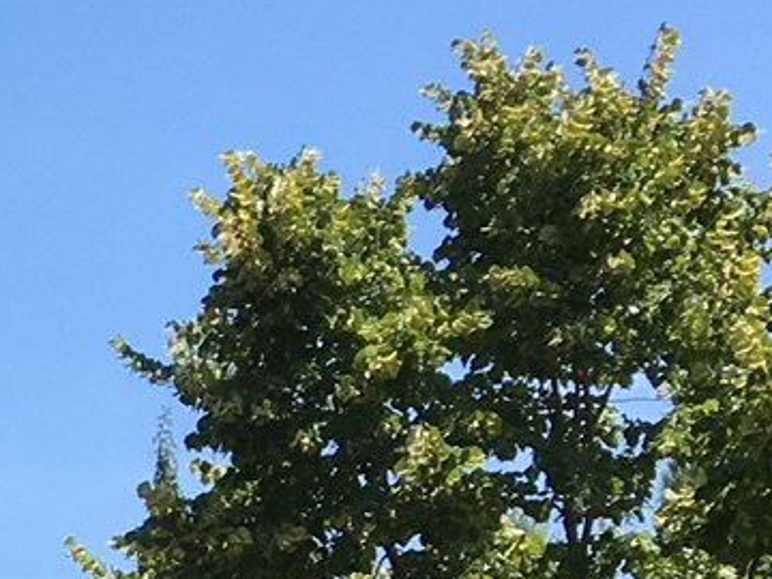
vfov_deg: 8.9
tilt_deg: +12.5
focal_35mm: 165
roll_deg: +3.5
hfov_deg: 10.3
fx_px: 3680
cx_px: -1111
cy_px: 708
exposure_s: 1/1183
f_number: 2.2
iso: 25
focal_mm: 4.15
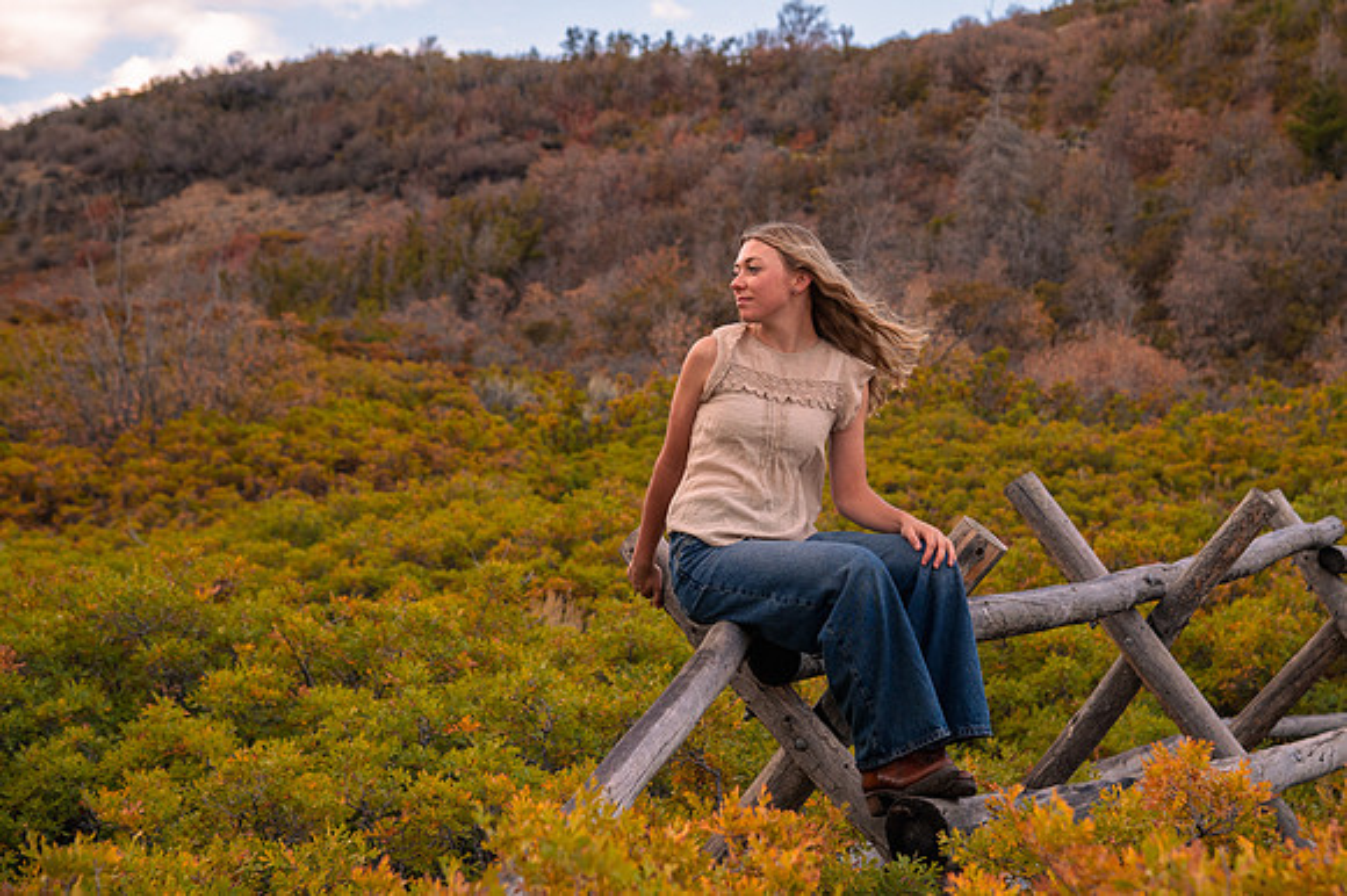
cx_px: 758
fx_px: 2947
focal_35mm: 79
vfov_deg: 17.3
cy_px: 392
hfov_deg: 25.7
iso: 1250
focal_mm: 70
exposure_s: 1/500
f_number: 5.6
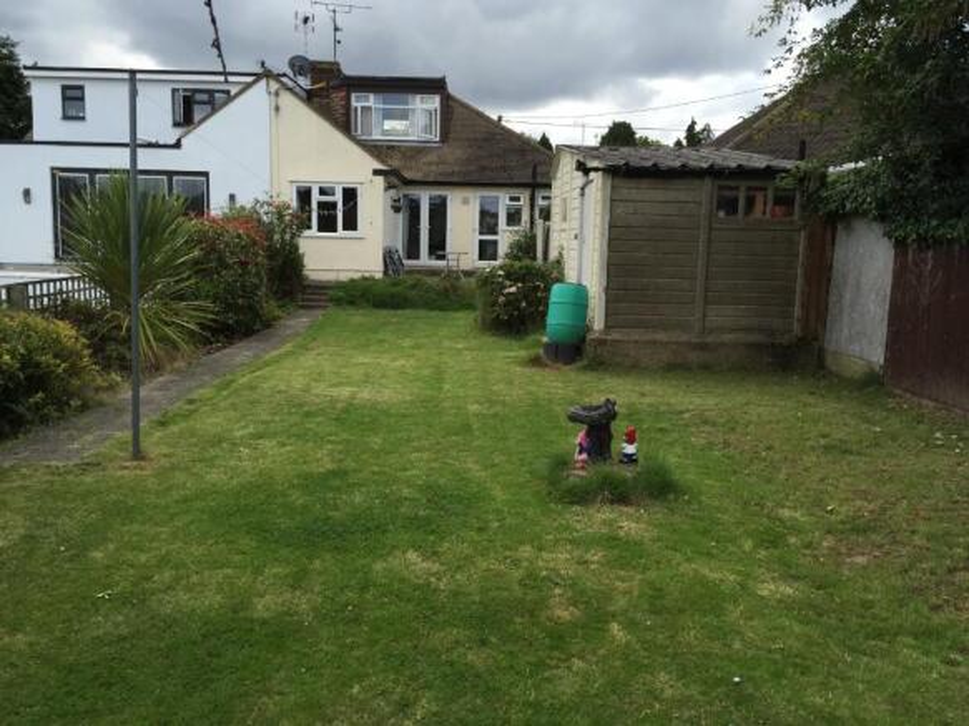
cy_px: 363
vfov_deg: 48.2
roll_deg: -2.2
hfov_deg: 61.7
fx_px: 812
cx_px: 484
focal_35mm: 29
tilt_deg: -7.6
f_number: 2.2
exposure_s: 1/842
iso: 32
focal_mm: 4.15
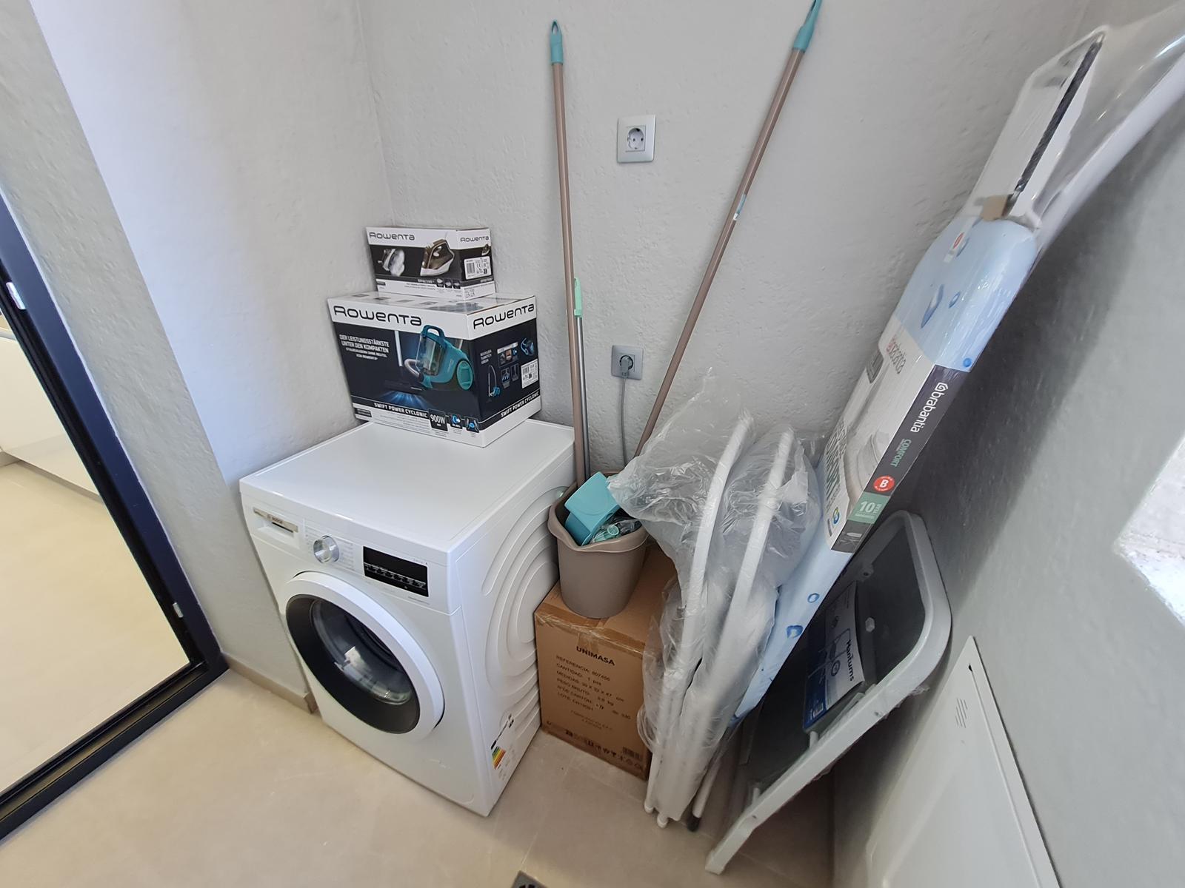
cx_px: 592
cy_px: 444
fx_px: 445
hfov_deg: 106.2
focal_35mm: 13
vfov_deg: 89.9
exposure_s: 1/50
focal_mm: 1.74
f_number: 2.2
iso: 160
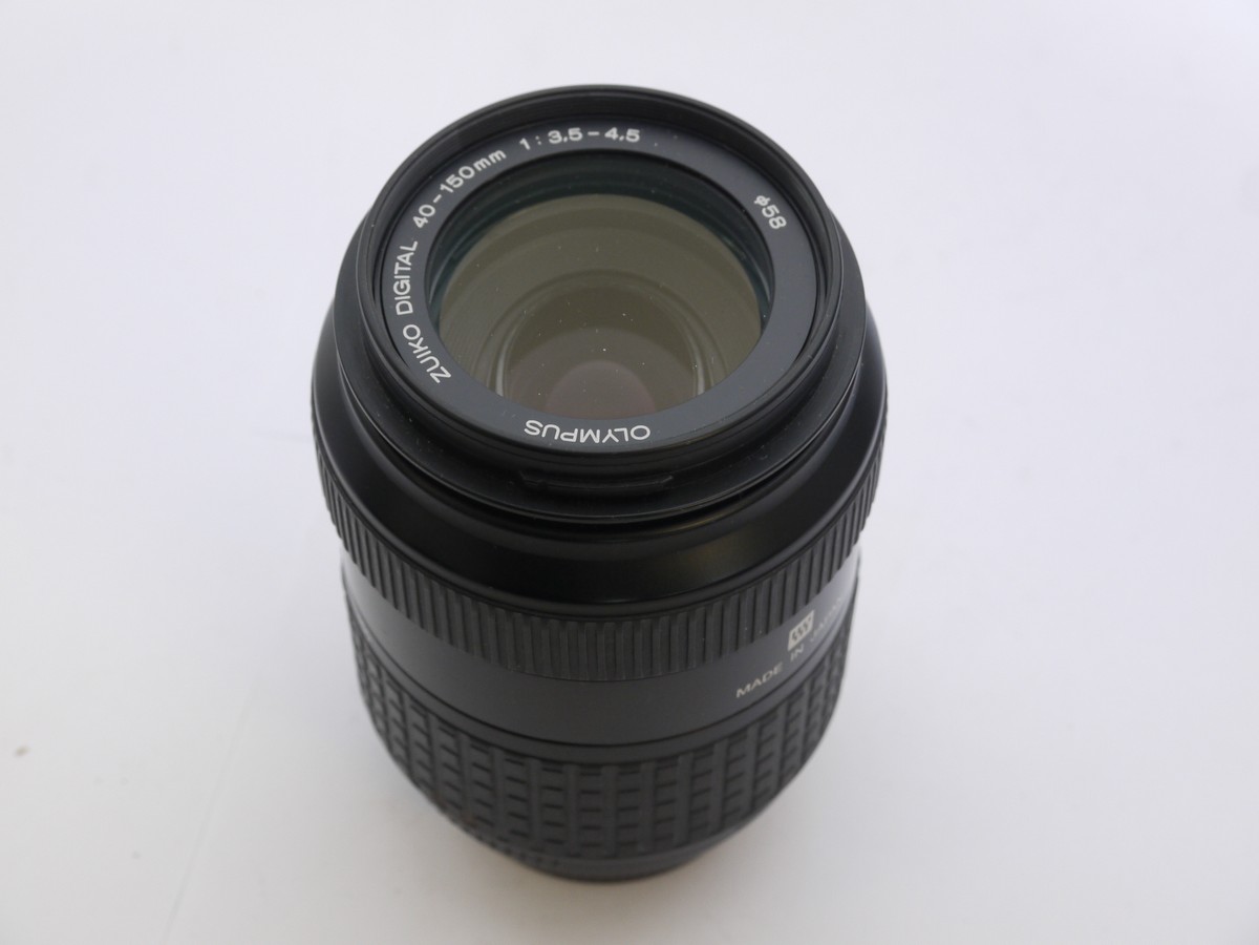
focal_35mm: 72
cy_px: 472
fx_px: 2619
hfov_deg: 27.0
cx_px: 630
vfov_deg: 20.4
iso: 400
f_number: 10
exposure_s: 1/2.5
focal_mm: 36
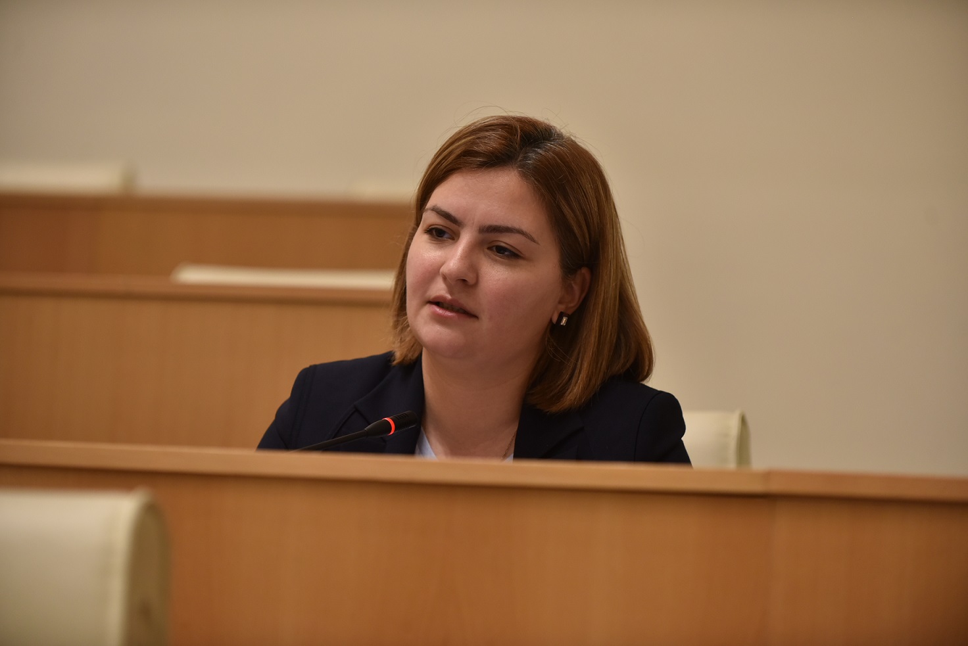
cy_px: 323
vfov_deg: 9.8
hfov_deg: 14.6
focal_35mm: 140
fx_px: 3766
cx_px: 484
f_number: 3.2
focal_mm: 140
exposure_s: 1/160
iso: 1250
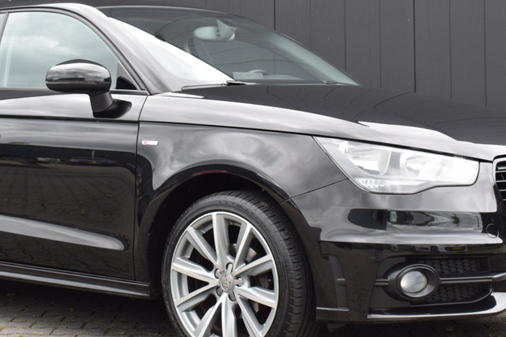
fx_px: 1052
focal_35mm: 75
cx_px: 200
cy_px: 112
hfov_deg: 27.0
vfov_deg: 18.2
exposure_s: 1/200
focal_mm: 29
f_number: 7.1
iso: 400
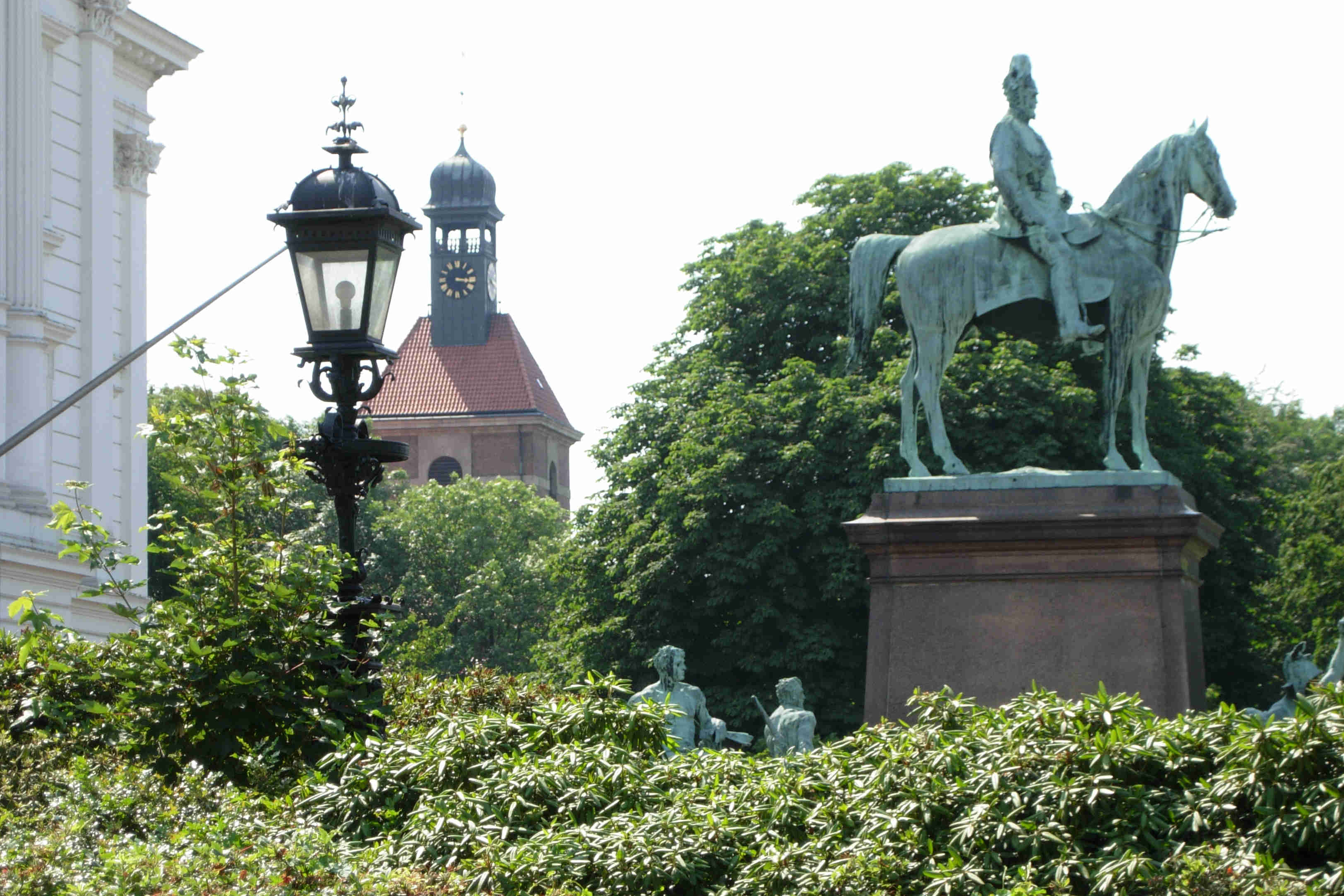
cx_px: 670
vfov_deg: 10.4
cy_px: 476
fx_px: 4928
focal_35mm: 132
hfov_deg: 15.5
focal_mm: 26.3
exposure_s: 1/157
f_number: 5.3
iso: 50
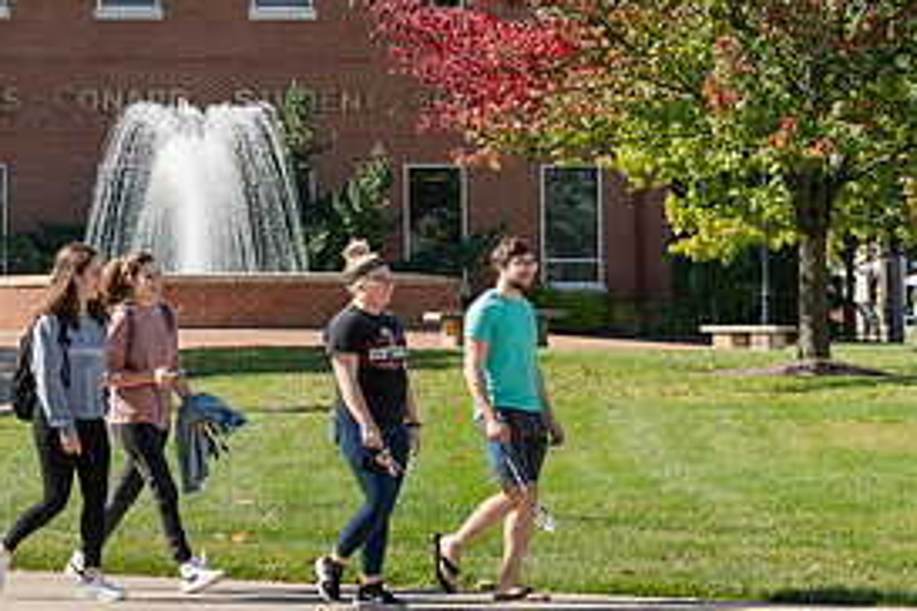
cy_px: 106
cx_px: 131
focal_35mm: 174
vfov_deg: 7.9
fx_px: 4432
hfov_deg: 11.8
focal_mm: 82
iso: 250
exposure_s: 1/500
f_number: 7.1
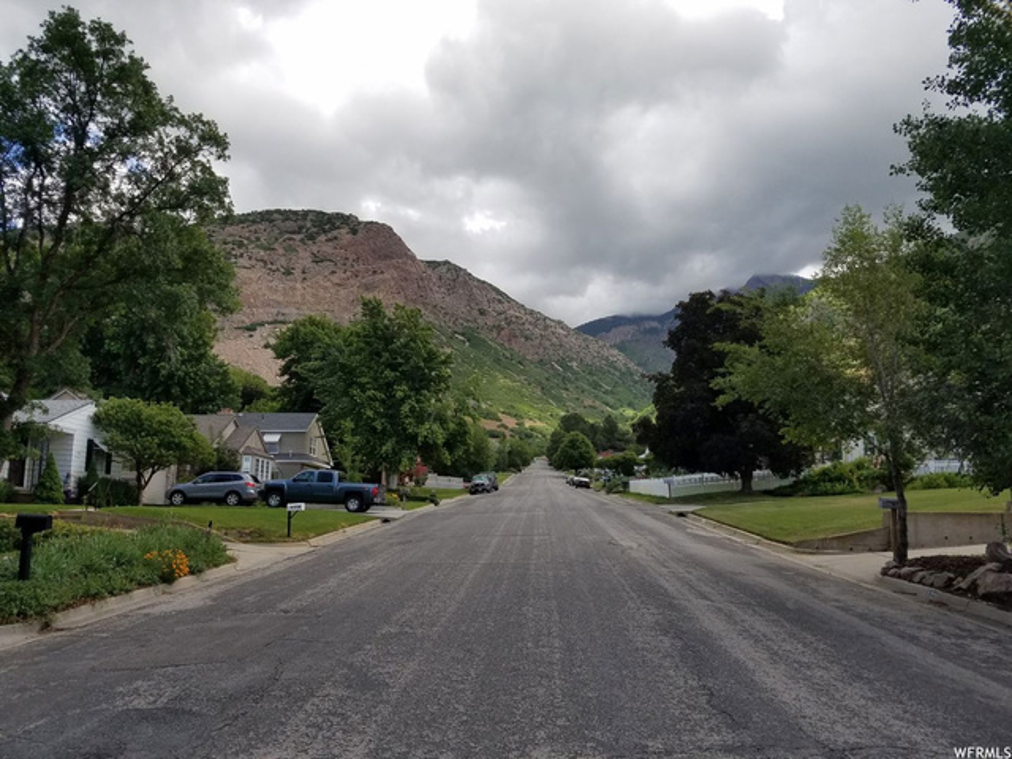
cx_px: 506
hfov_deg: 67.3
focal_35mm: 26
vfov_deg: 53.1
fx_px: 760
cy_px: 380
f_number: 1.7
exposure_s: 1/1892
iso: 50
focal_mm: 4.2
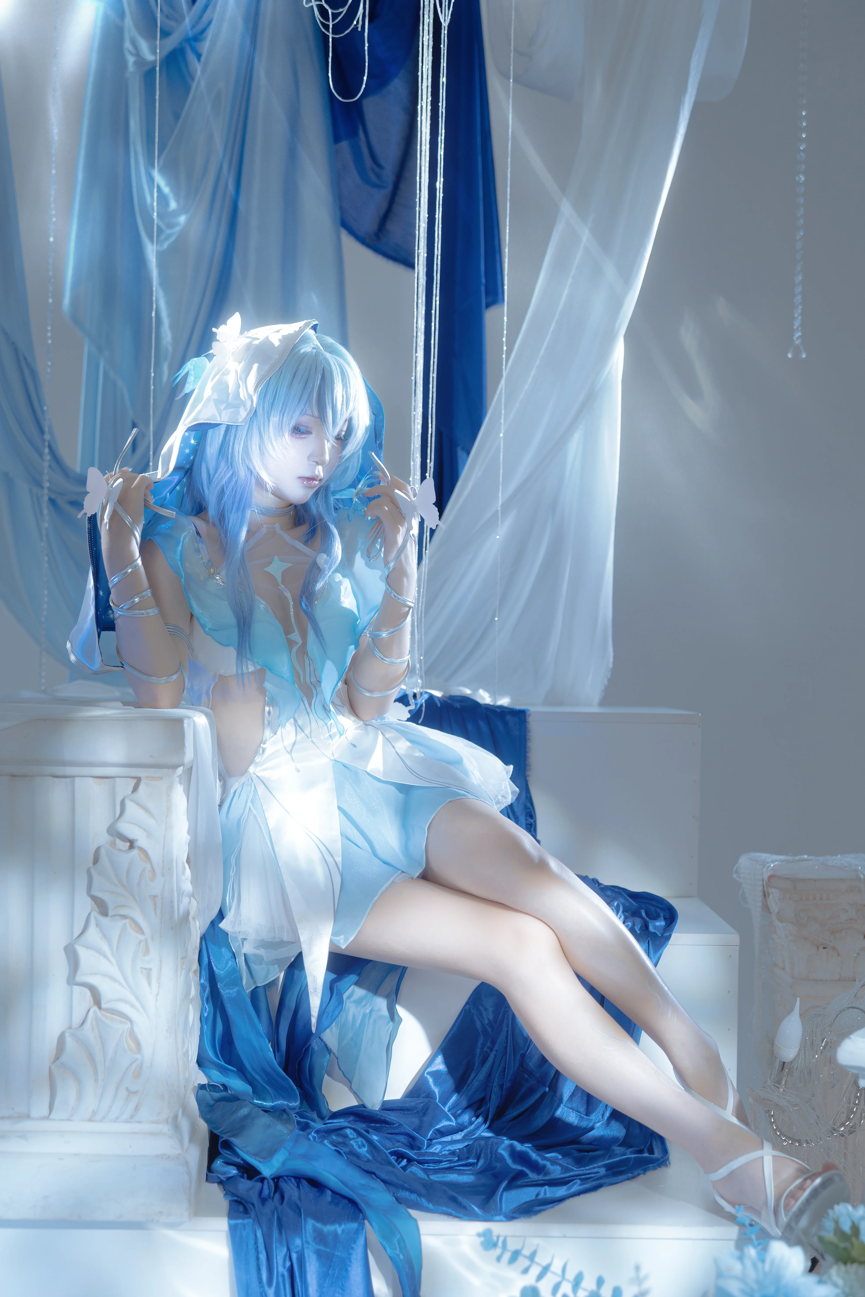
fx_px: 1802
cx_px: 440
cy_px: 658
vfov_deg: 39.6
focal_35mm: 50
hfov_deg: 27.0
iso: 125
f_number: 2.8
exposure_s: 1/250
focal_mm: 49
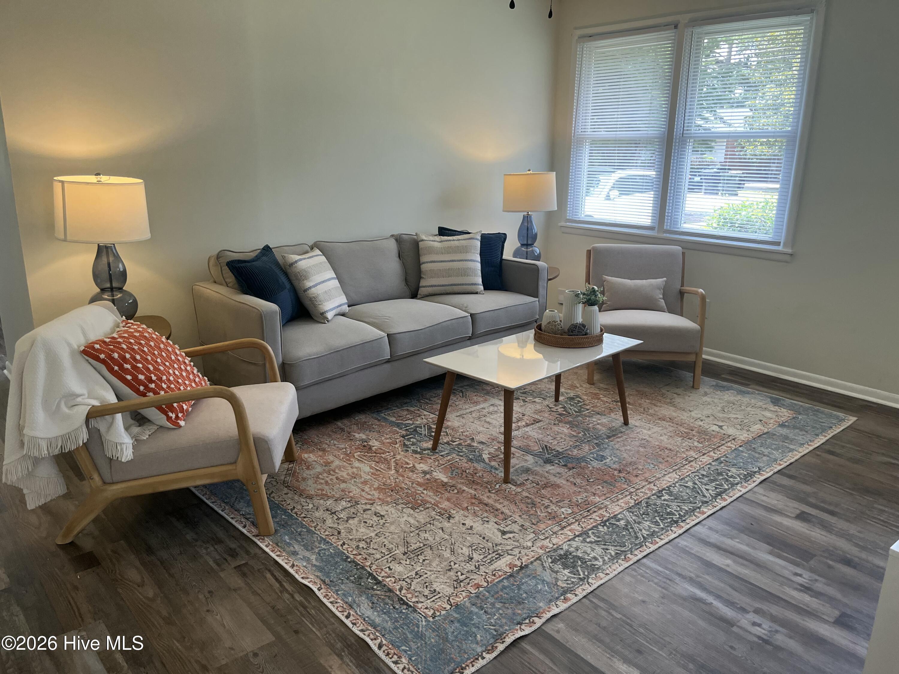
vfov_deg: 53.1
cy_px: 337
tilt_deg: -15.4
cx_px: 450
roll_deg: -0.8
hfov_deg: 67.3
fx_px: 675
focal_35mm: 26
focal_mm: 5.1
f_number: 1.6
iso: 125
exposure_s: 1/120
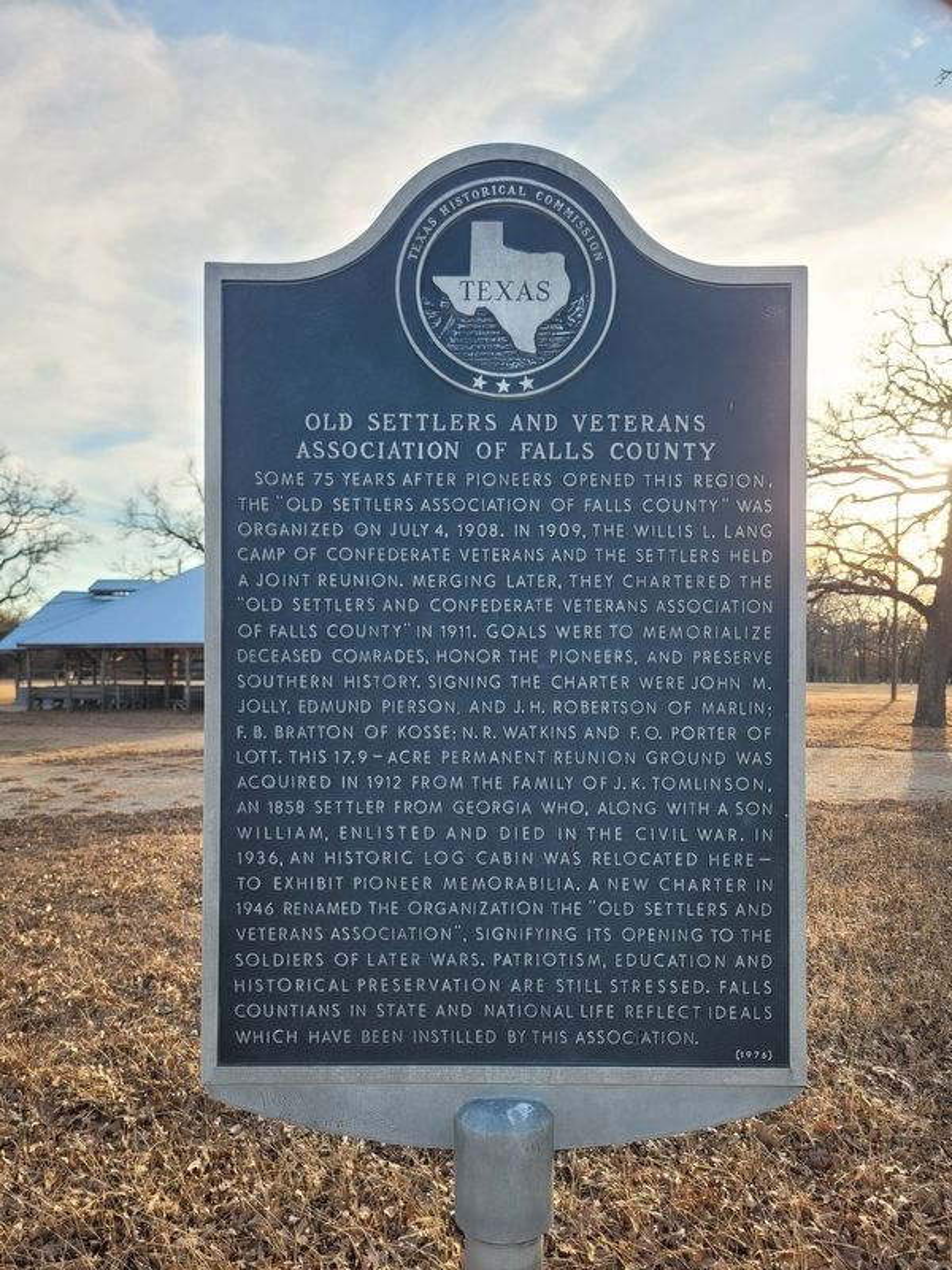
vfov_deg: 67.3
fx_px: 953
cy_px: 635
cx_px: 476
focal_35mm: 26
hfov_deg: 53.1
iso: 40
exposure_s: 1/380
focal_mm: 5.4
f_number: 1.8
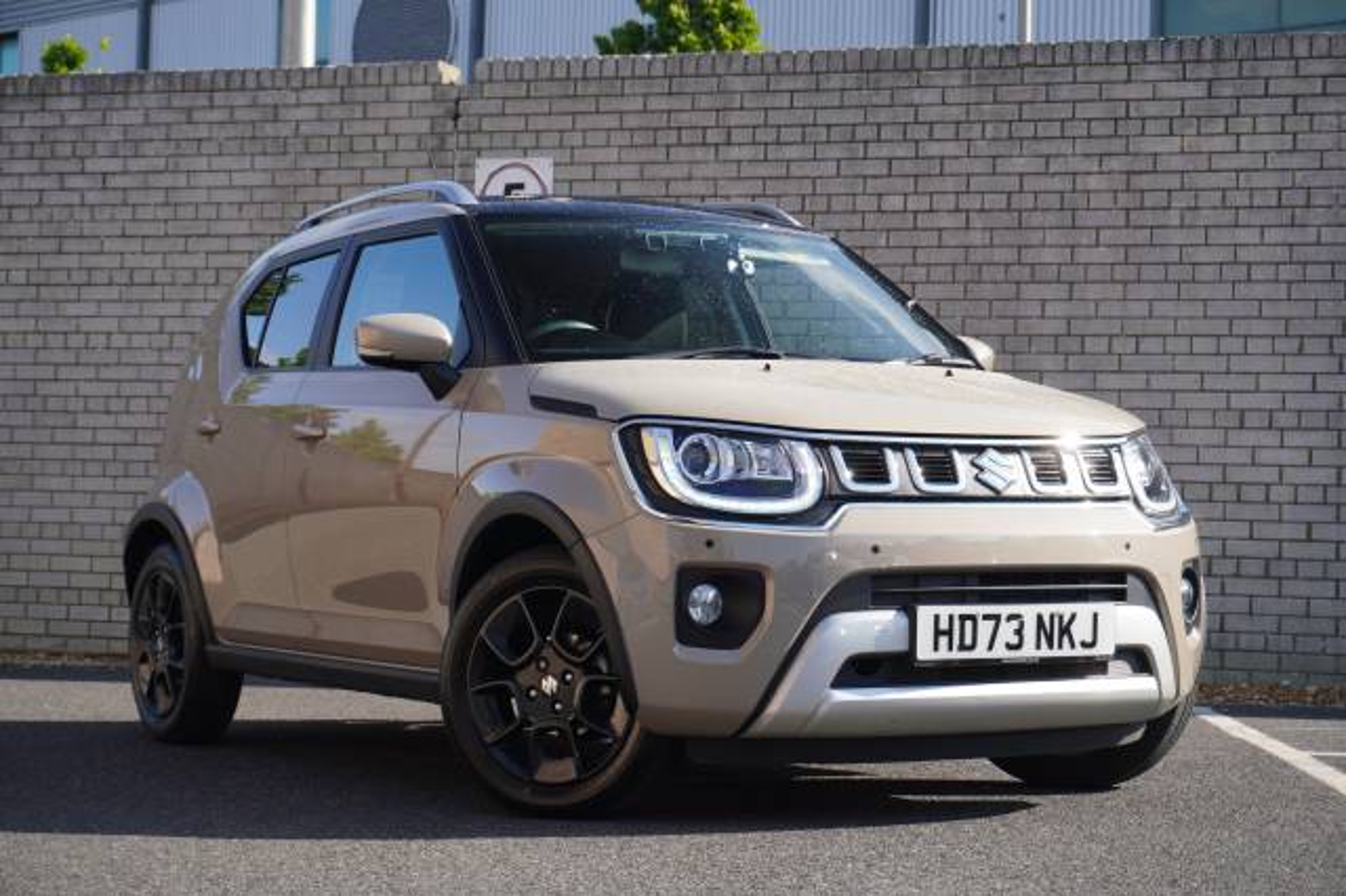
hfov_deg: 29.3
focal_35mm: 69
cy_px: 448
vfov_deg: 19.7
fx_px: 2578
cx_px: 673
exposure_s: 1/160
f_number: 5.6
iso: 125
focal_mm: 46
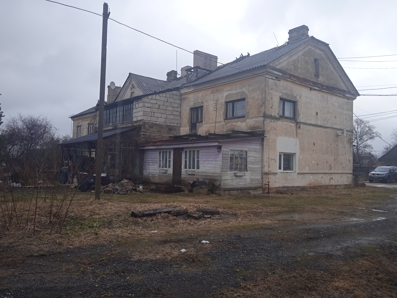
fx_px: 321
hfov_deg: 63.4
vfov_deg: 49.7
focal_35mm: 28
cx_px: 198
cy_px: 149
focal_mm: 3.43
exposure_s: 1/365
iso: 113
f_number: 2.2
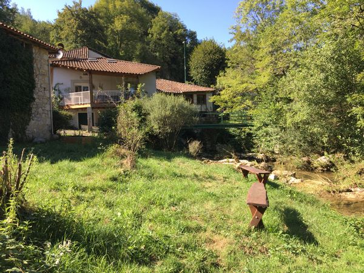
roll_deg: +2.0
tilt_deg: -1.8
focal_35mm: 29
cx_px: 182
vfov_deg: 48.2
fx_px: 305
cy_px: 136
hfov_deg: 61.7
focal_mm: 4.15
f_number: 2.2
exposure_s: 1/487
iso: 25
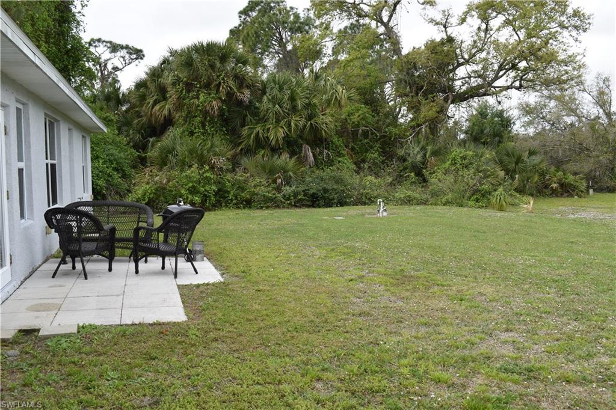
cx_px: 308
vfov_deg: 39.9
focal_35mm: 33
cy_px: 205
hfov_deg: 57.2
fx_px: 564
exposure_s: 1/250
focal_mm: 22
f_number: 8
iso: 180
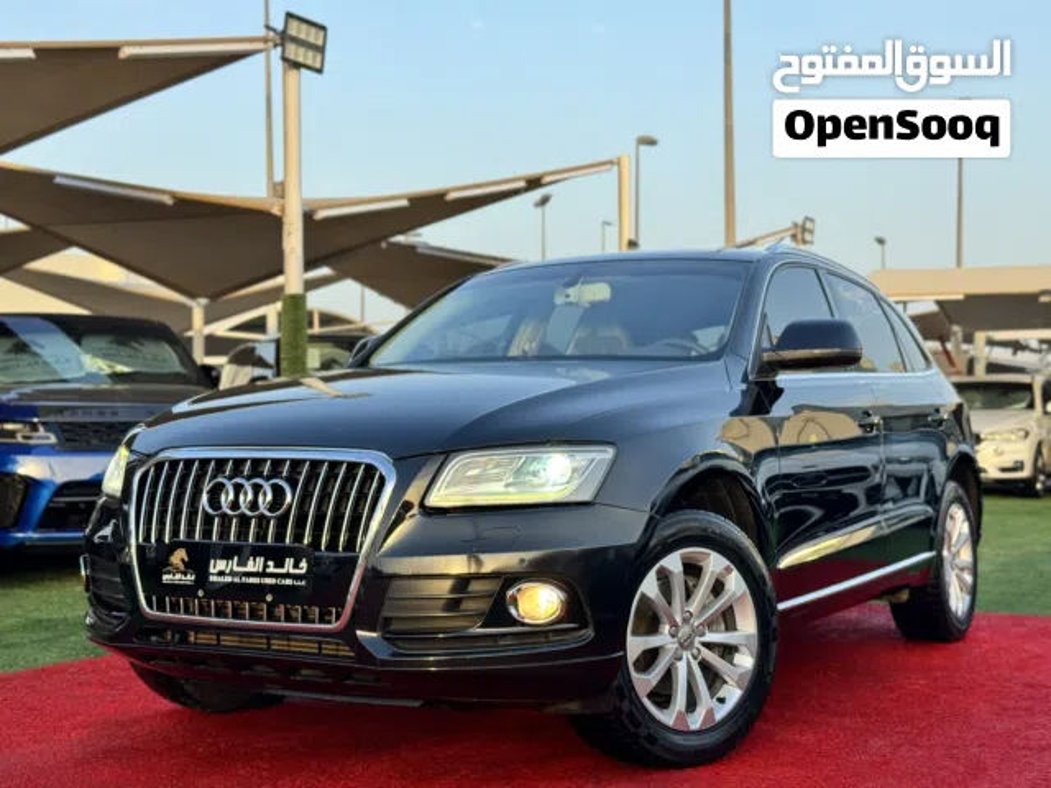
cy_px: 394
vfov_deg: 30.3
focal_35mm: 48
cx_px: 526
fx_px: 1457
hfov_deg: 39.7
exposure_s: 1/347
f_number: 1.78
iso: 64
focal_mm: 6.76
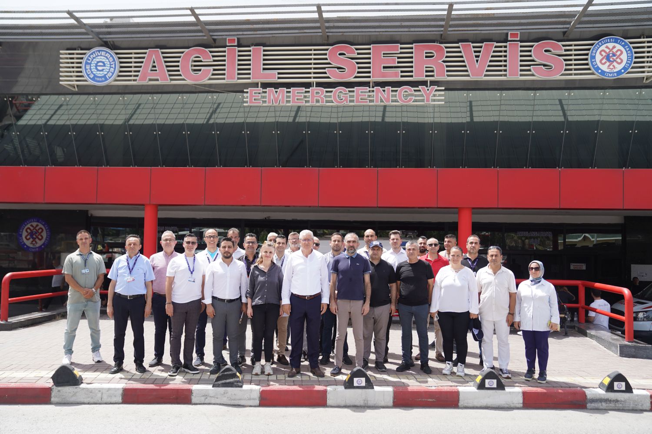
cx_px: 326
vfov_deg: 42.3
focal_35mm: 31
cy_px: 217
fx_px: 561
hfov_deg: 60.3
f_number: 3.2
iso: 100
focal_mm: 31
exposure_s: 1/500
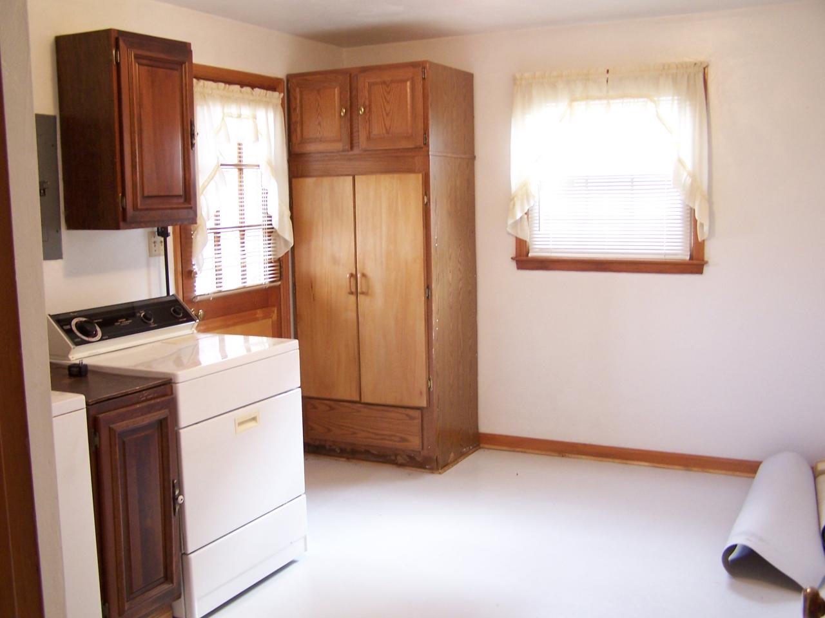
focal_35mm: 38
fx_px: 906
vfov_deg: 37.7
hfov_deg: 49.0
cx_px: 412
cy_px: 309
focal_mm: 6.3
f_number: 2.8
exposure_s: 1/13
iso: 140
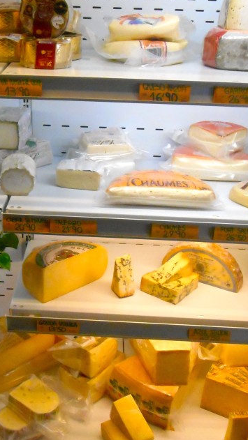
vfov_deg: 44.6
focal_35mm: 46
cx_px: 75
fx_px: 538
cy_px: 231
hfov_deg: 25.8
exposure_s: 1/250
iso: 560
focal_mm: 4.7
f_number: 3.4
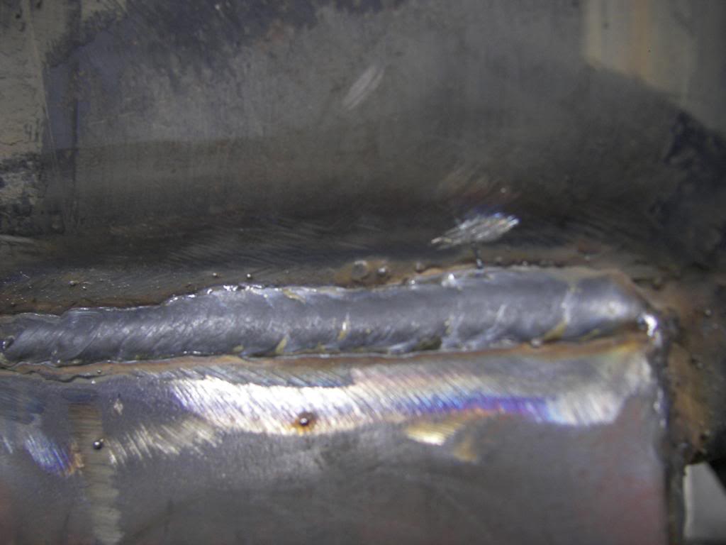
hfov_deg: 51.4
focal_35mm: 36
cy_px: 272
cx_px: 363
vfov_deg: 39.7
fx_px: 755
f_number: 2.8
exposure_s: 1/6
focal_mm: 6
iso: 100
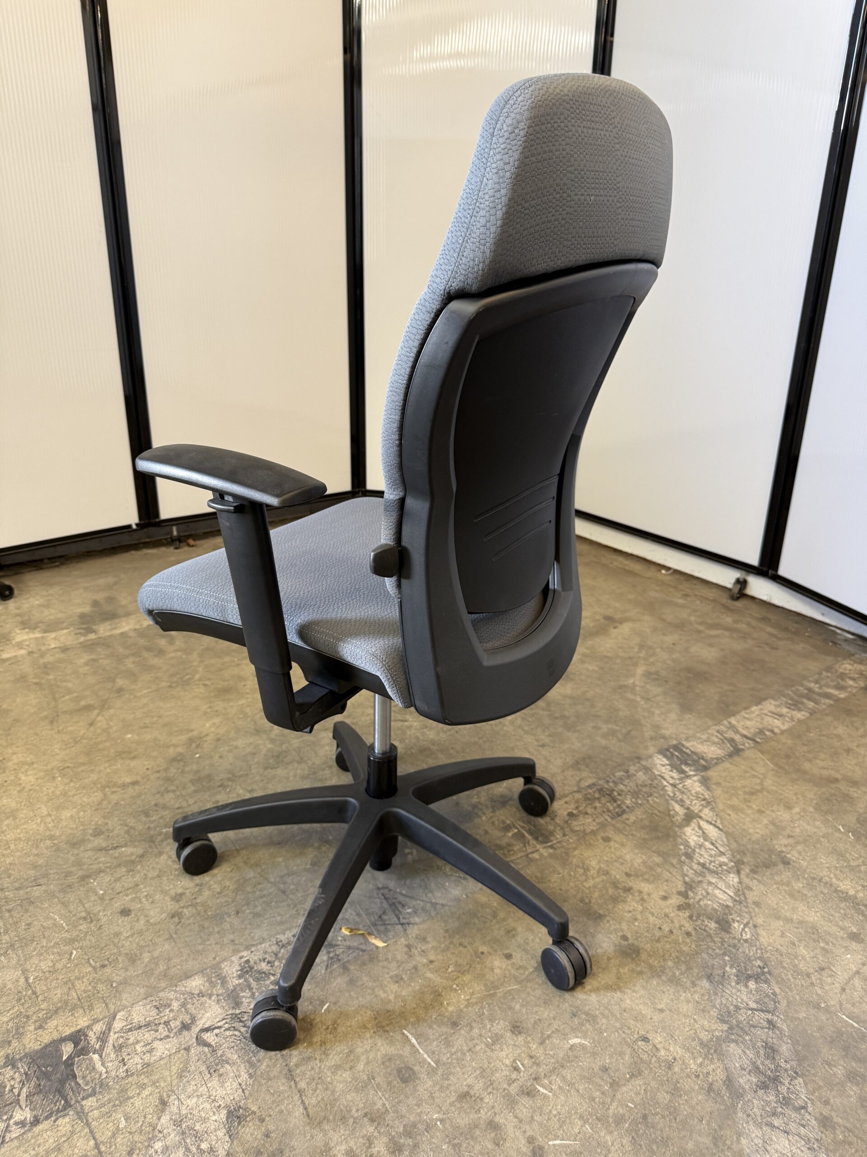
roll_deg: -2.1
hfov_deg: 56.8
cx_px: 434
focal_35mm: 24
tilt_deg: -18.3
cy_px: 578
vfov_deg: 71.6
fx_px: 801
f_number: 1.78
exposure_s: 1/60
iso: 200
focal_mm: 6.76
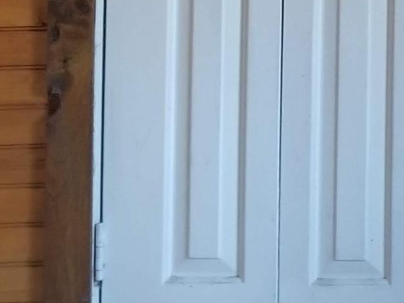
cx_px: 589
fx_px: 1470
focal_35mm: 126
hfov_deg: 14.7
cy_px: -342
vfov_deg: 10.6
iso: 200
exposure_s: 1/14
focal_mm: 4.25
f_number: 1.7
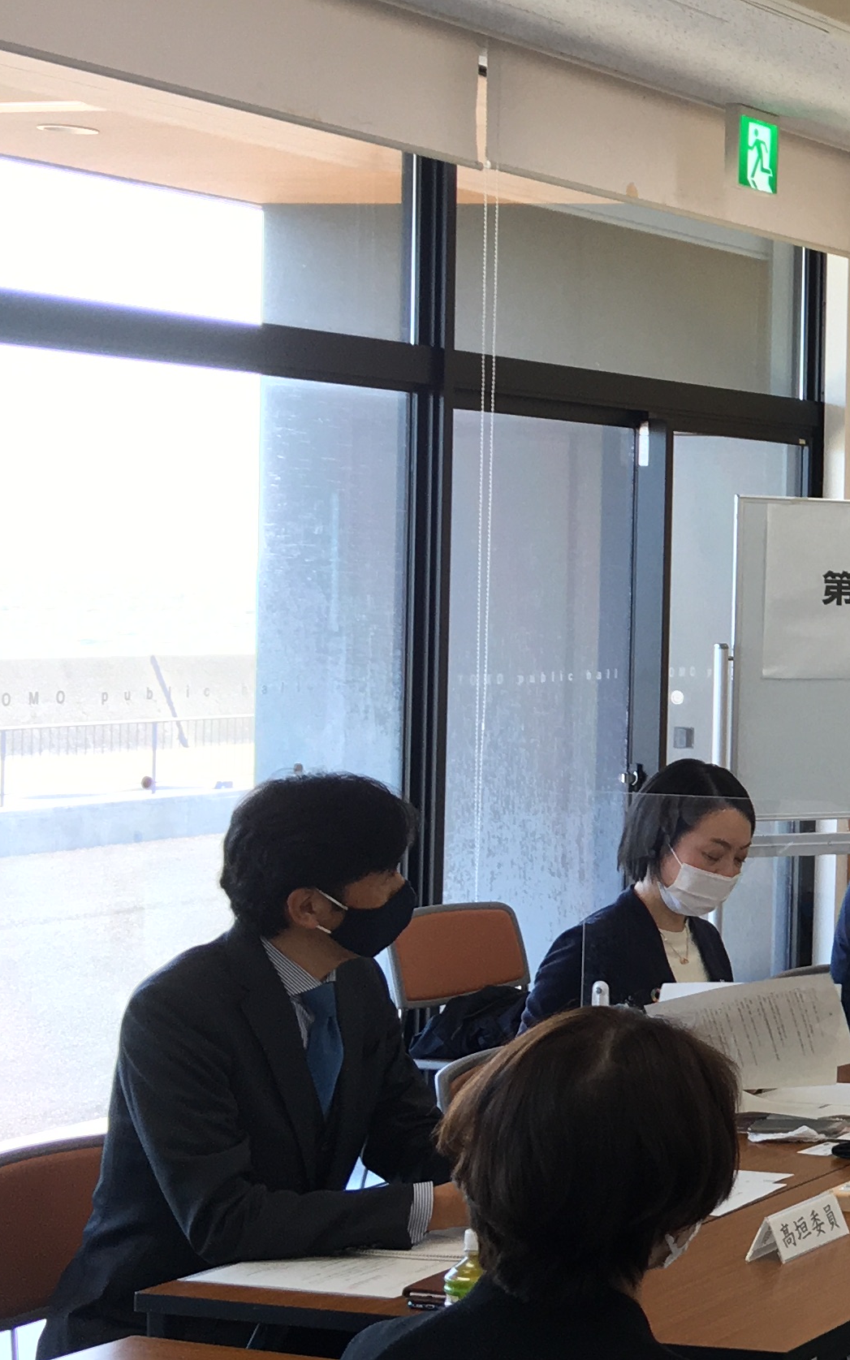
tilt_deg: -0.2
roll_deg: -1.4
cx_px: 1613
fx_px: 2743
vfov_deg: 27.8
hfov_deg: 14.9
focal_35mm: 74
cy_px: 629
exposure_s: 1/60
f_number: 2.2
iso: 25
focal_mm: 4.15
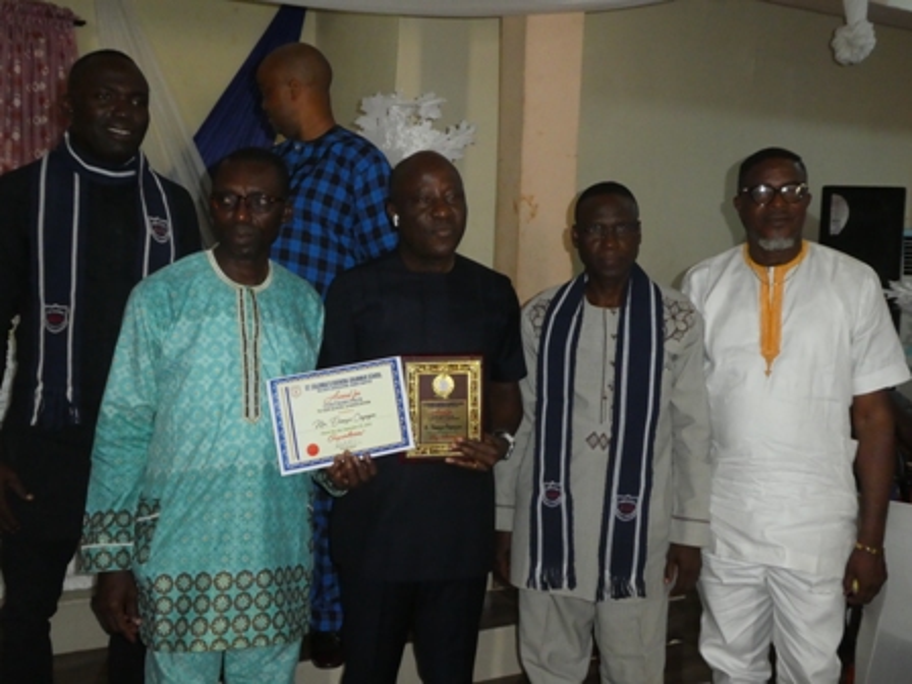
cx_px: 456
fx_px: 975
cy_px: 342
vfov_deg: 38.7
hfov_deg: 50.1
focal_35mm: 37
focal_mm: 6.7
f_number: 3.7
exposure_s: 1/60
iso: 800
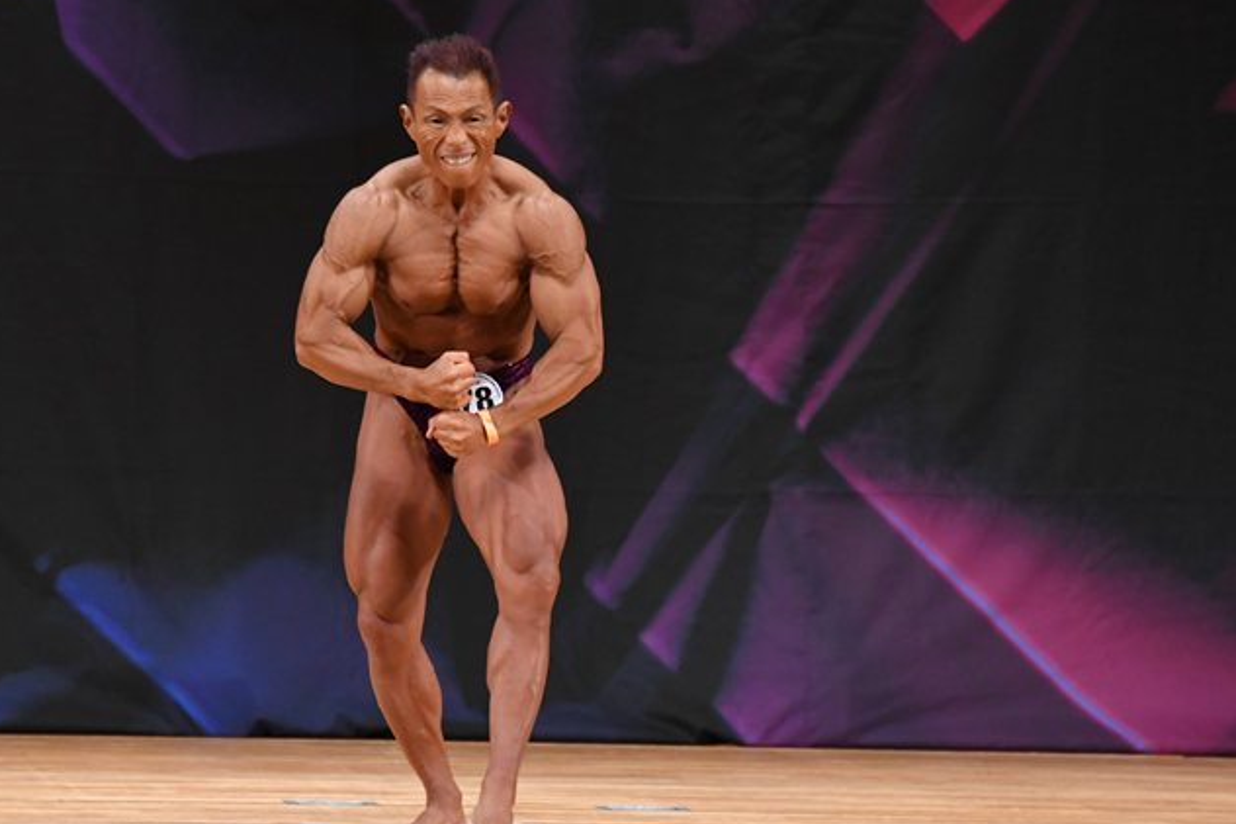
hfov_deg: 5.6
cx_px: 494
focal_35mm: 368
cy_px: 395
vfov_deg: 3.7
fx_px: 12631
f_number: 5.6
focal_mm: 200
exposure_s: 1/400
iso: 3200
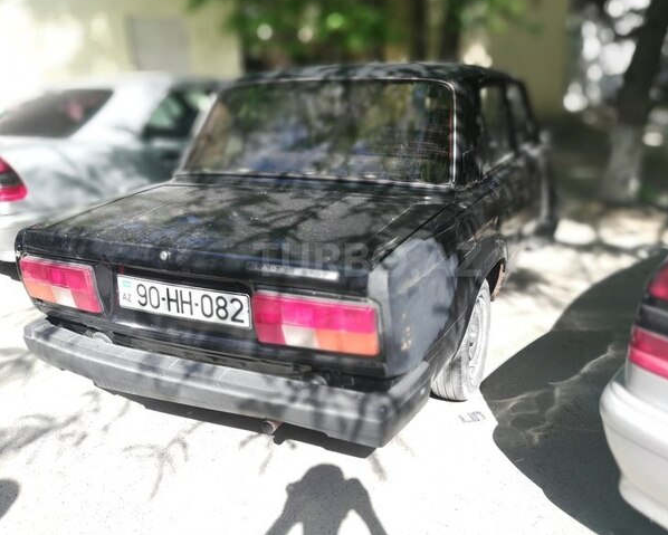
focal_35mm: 28
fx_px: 554
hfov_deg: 62.0
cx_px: 368
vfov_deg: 51.6
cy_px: 260
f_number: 4
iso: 50
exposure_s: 1/213
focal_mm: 3.83
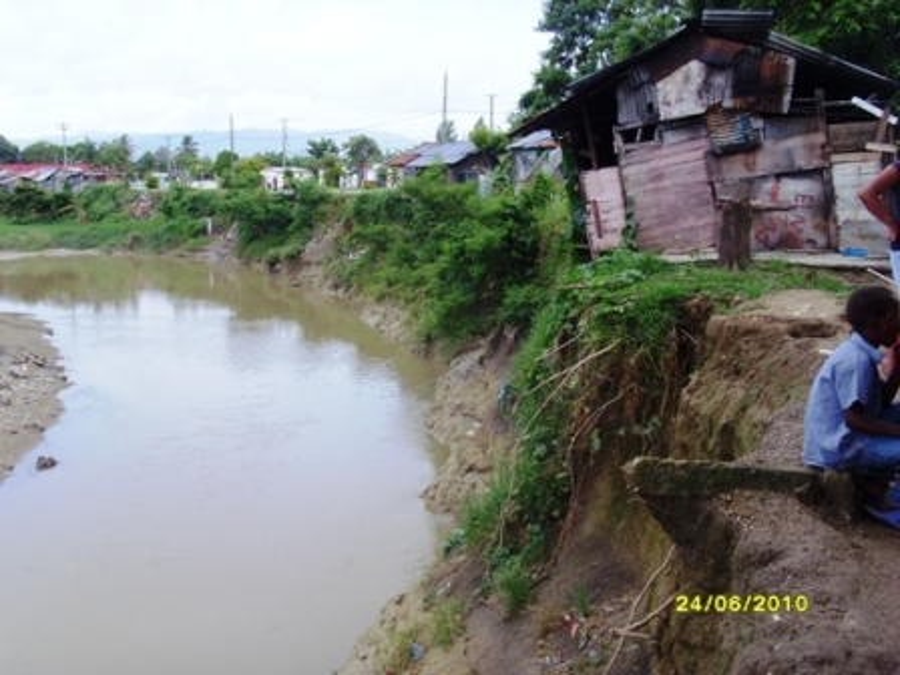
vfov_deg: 39.7
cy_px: 338
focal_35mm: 36
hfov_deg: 51.4
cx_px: 450
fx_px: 936
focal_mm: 6
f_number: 5.5
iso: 80
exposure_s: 1/180
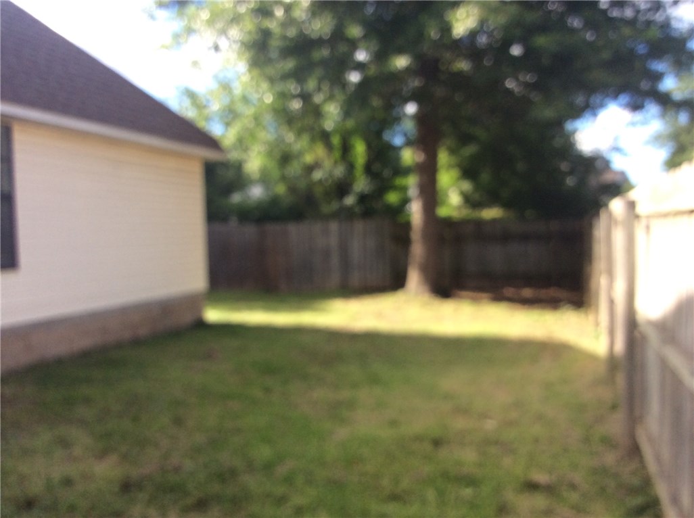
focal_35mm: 32
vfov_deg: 44.0
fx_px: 641
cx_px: 347
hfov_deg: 56.9
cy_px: 259
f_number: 2.4
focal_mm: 3.3
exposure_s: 1/302
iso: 32
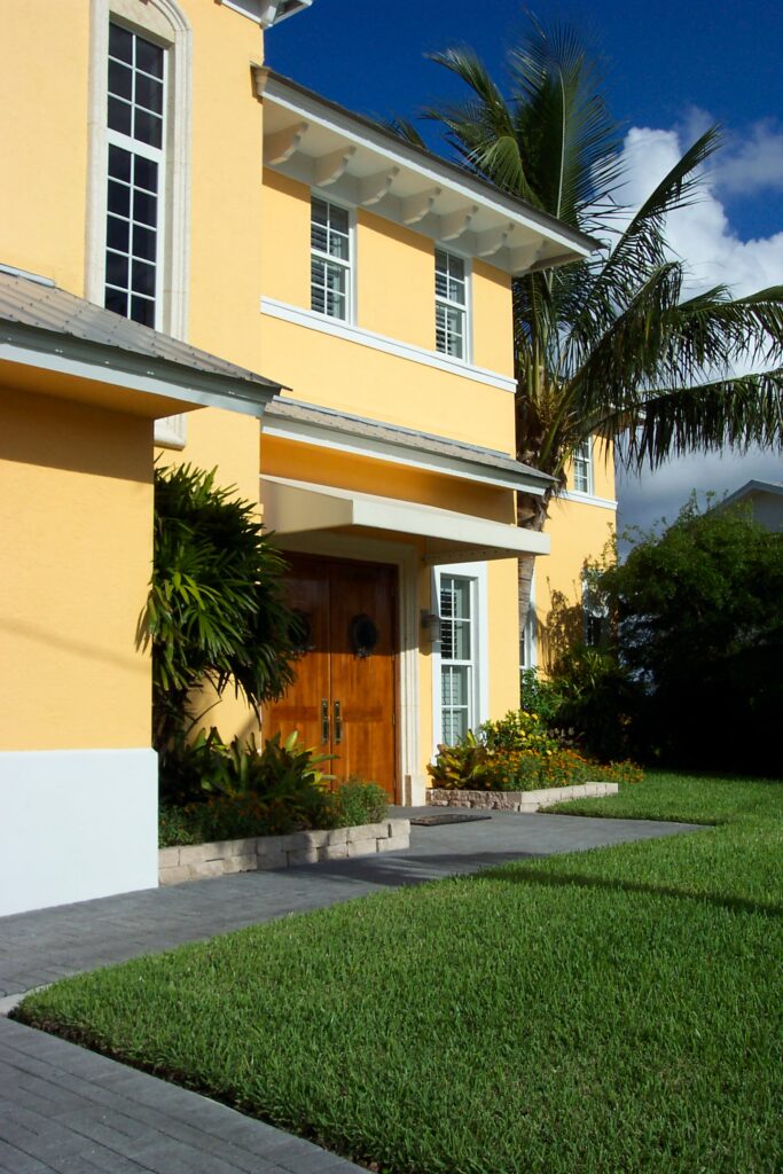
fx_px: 1239
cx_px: 392
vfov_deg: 50.7
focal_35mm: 38
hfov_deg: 35.1
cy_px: 587
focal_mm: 8
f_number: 4.8
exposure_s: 1/1000
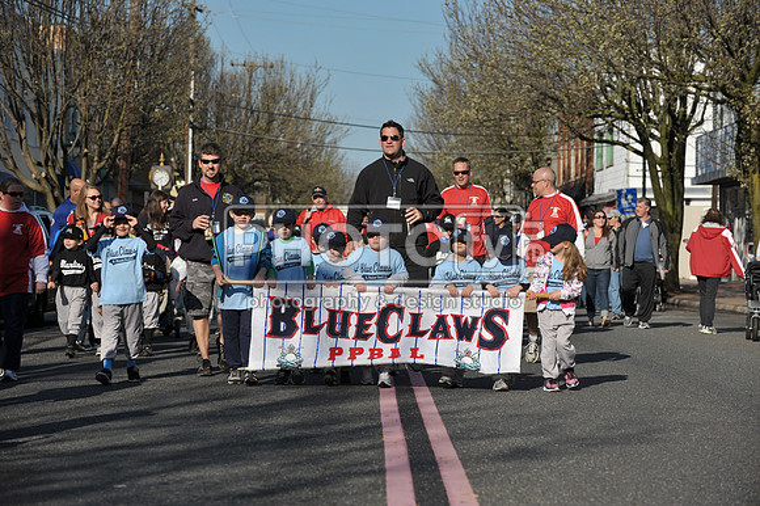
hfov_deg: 20.0
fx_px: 2152
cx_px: 380
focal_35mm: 102
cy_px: 253
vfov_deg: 13.4
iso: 400
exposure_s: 1/3200
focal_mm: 102
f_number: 5.6
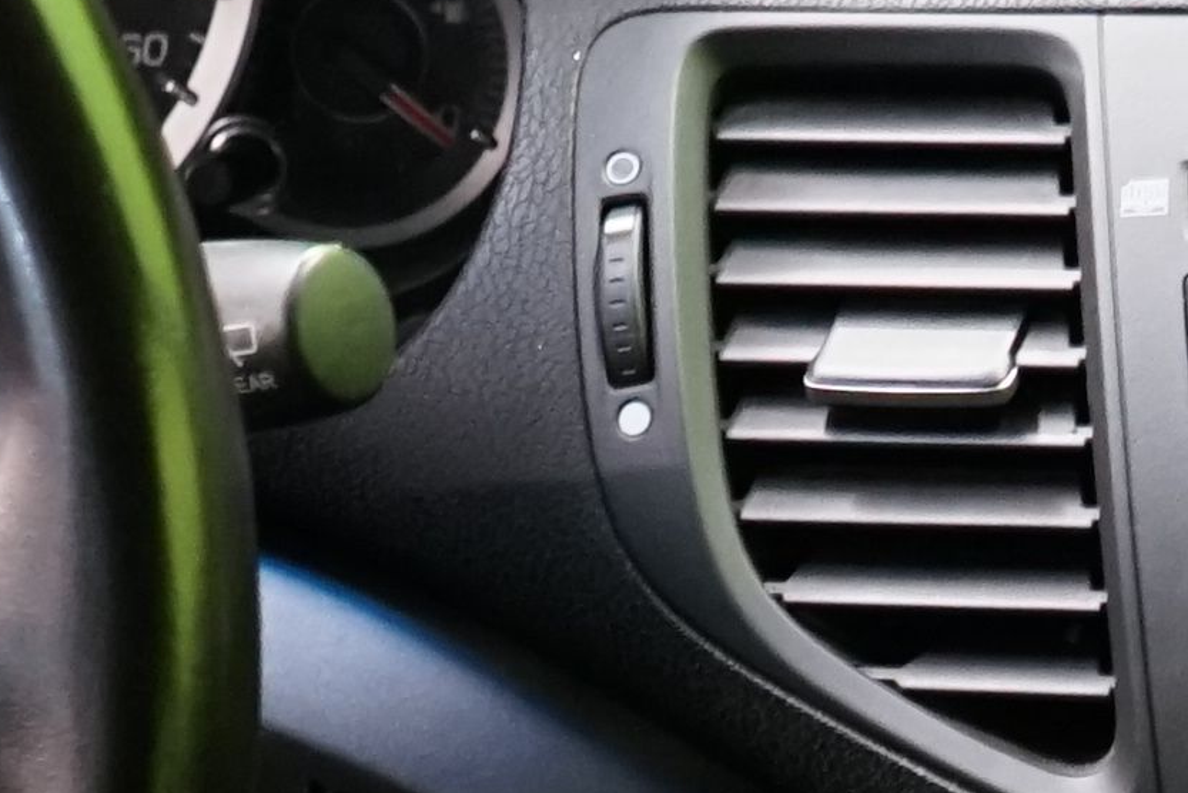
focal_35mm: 216
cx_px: 1587
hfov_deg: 9.3
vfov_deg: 6.3
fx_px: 7130
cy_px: 1051
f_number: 4
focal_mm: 30
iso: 2000
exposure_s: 1/20
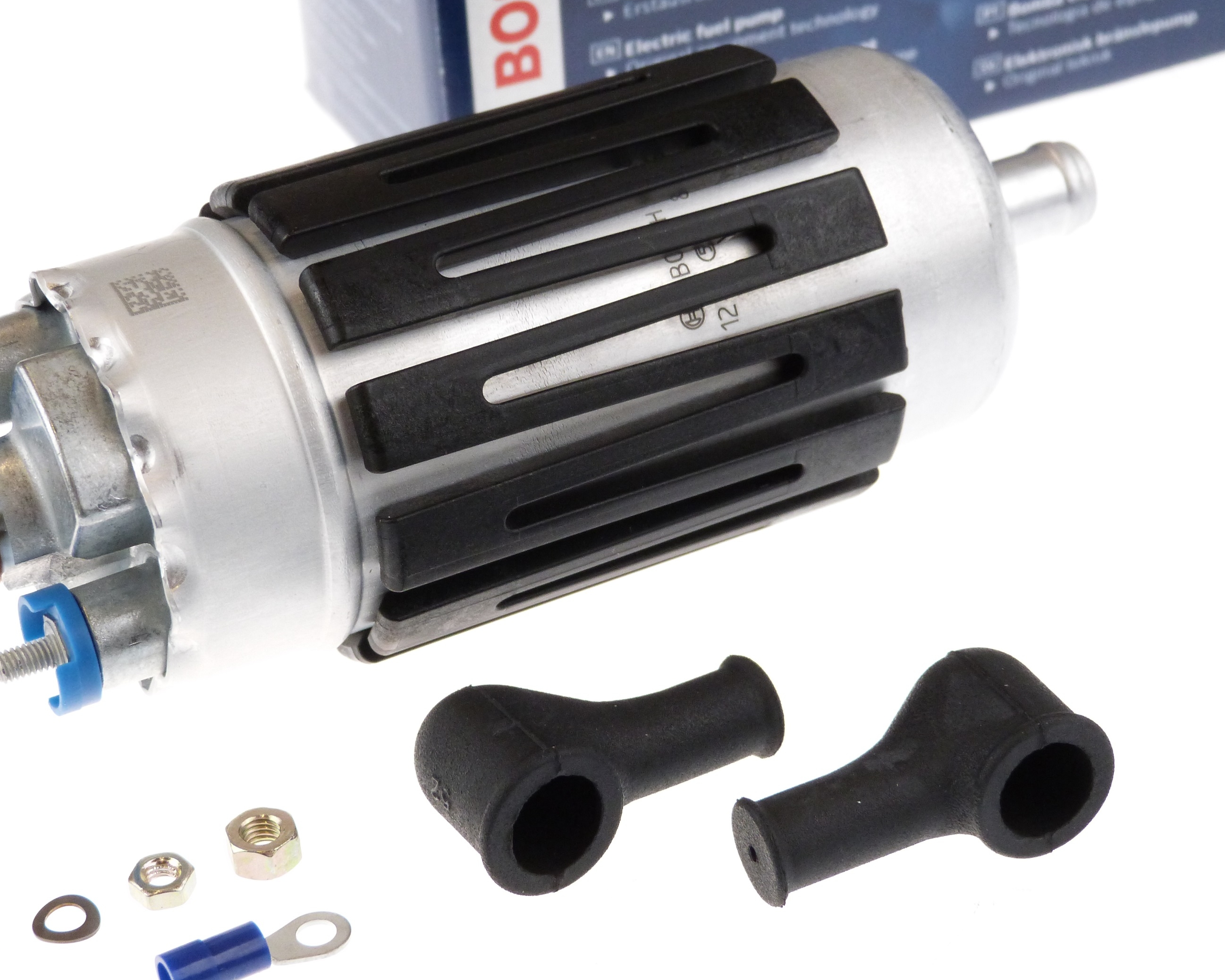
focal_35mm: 79
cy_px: 486
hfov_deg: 24.1
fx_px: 2864
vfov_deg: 19.4
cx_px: 616
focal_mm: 13.5
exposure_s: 1/250
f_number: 3.3
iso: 320
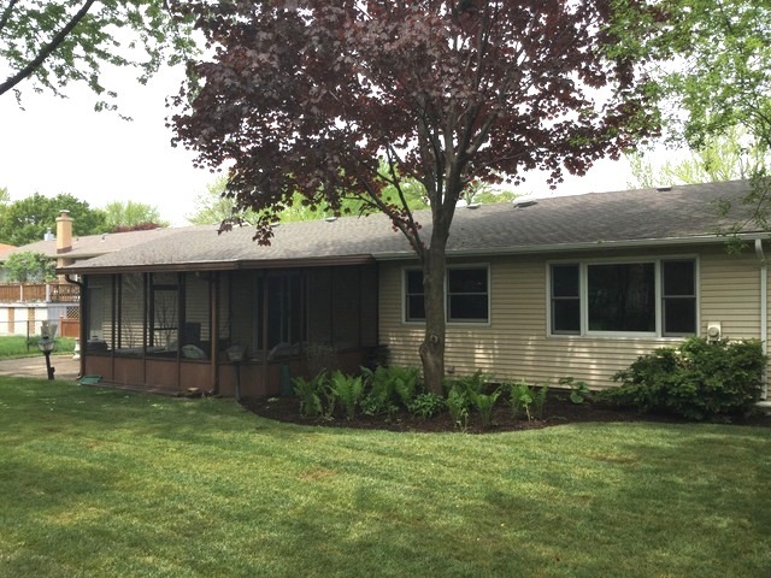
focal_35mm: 31
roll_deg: -1.0
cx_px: 386
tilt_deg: +0.9
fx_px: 690
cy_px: 289
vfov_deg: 45.4
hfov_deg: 58.4
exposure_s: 1/684
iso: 25
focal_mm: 3.3
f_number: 2.4
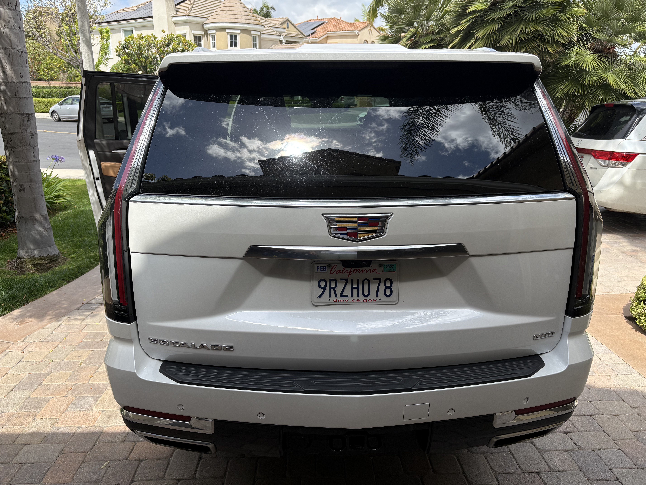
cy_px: 242
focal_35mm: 26
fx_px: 485
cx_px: 323
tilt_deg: -18.3
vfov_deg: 53.1
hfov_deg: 67.3
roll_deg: -1.0
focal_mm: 5.96
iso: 50
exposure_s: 1/1239
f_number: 1.6
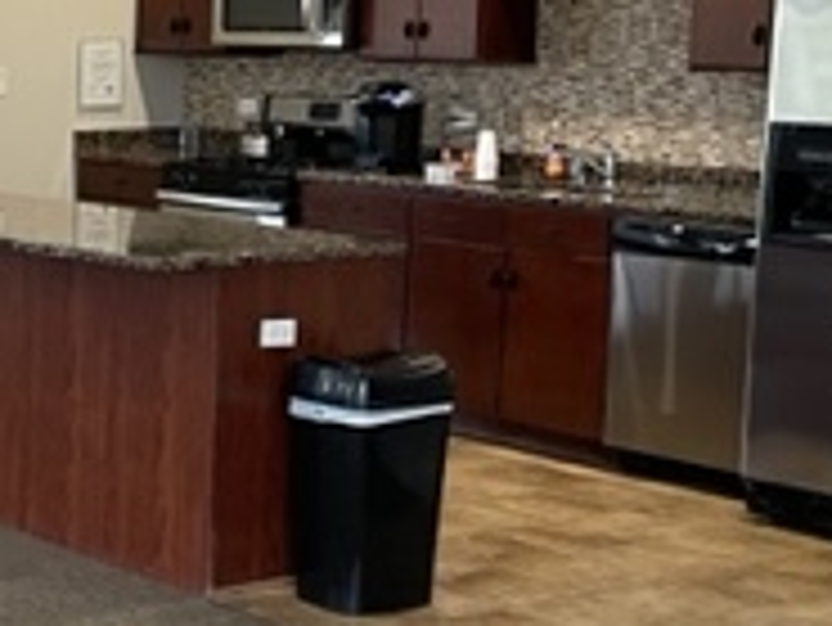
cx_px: -220
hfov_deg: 20.1
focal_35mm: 90
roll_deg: -0.6
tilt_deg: -7.2
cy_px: 279
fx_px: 2165
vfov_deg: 16.4
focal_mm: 5.1
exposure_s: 1/60
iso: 160
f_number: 1.6
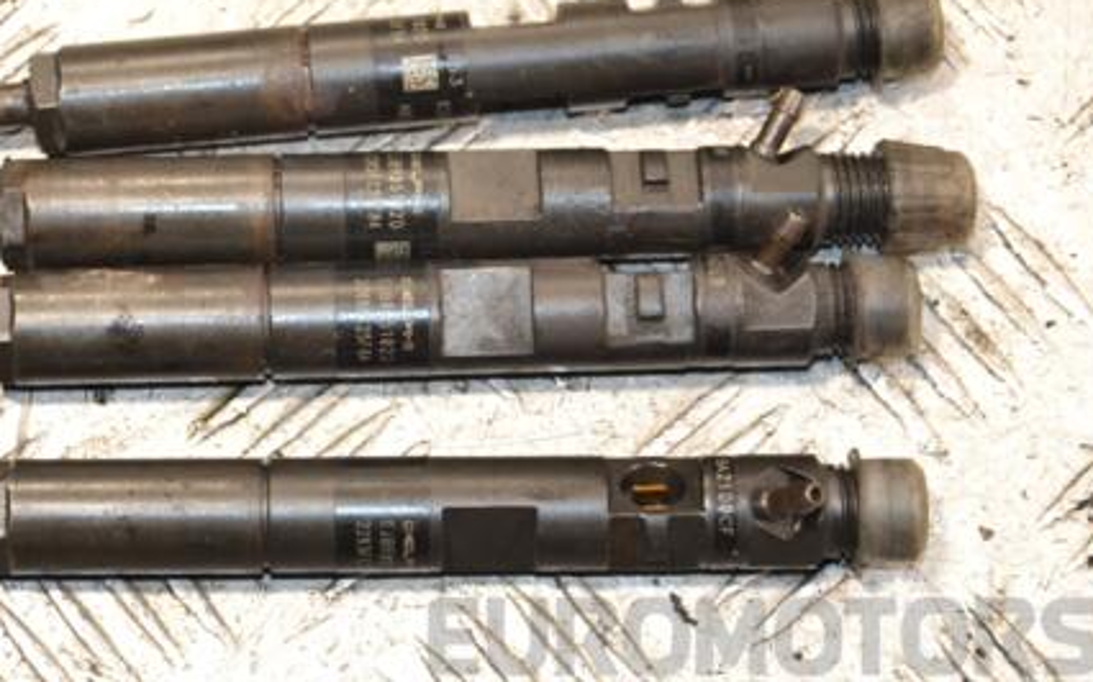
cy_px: 295
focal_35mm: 125
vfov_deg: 10.5
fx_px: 3722
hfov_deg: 16.7
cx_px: 380
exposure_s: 1/80
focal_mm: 58
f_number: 5
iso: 800
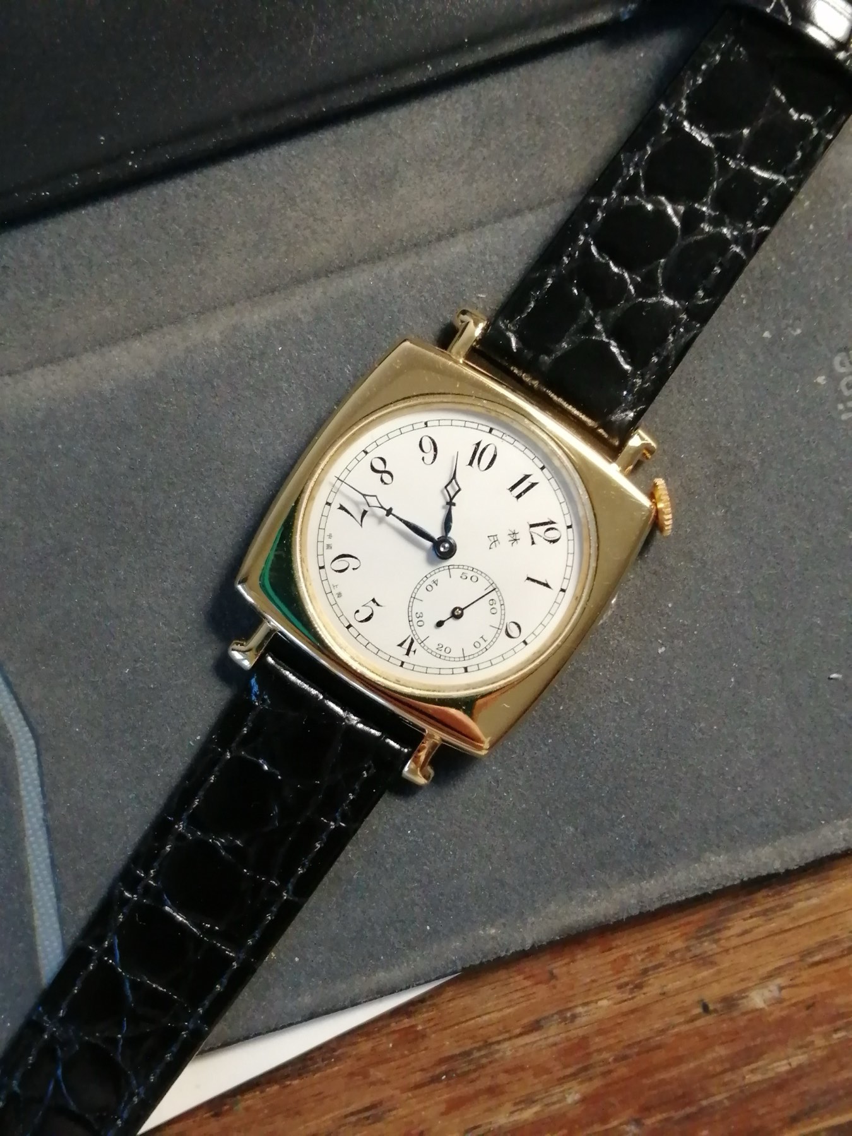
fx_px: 1346
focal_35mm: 41
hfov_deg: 35.1
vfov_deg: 45.8
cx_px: 426
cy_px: 568
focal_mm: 3.46
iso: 250
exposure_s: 1/33.3
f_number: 1.8
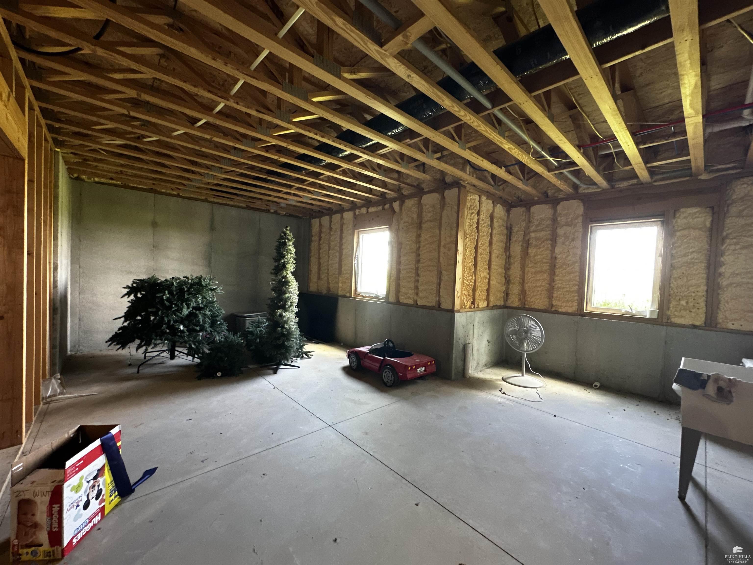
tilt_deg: -1.1
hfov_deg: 102.1
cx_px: 376
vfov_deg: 85.7
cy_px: 282
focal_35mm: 14
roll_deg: -2.2
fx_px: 305
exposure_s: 1/60
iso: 800
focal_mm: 2.22
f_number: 2.2
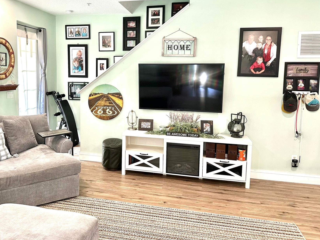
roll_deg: -0.9
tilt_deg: -5.5
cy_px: 95
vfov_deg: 46.5
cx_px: 128
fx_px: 277
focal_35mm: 30
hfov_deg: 59.5
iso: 250
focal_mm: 6.86
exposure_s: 1/60
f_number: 1.78
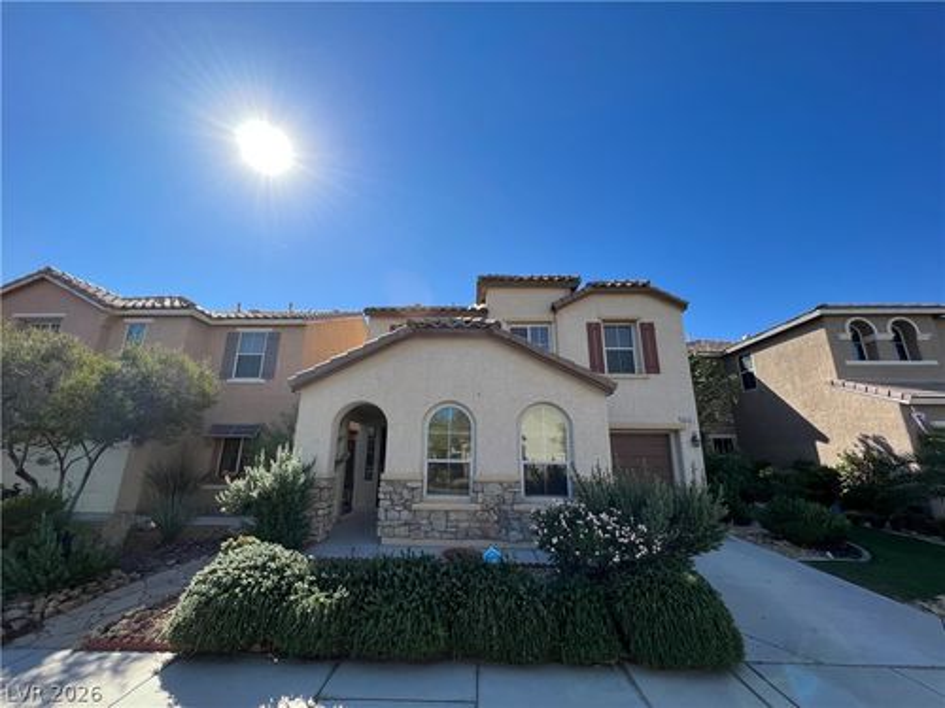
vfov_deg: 89.9
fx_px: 355
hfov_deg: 106.2
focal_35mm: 13
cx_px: 472
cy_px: 354
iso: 32
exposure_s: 1/1468
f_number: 1.8
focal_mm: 1.57
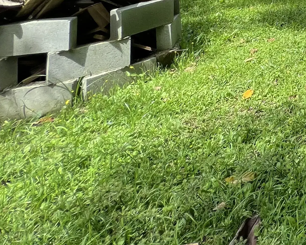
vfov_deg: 26.9
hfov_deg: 27.3
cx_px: 476
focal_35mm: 42
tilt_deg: -1.1
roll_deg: +0.4
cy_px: -110
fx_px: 380
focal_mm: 1.57
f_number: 1.8
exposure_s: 1/595
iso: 32
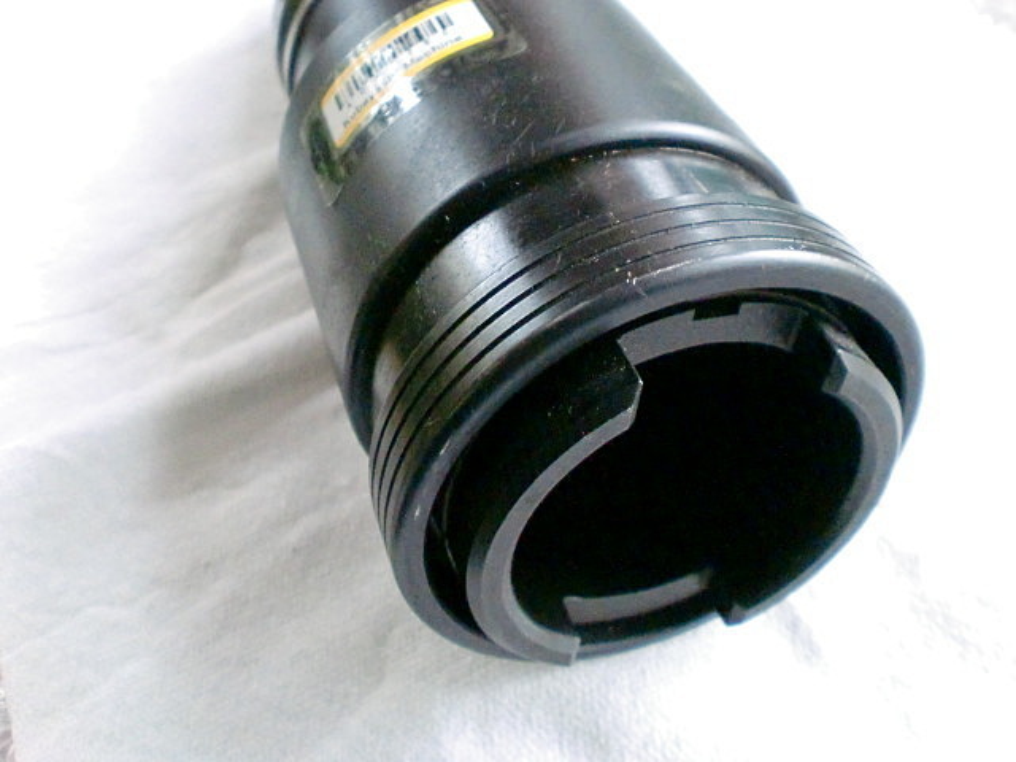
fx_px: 1027
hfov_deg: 52.6
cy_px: 381
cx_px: 508
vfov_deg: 40.7
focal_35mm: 35
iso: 1250
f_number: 3.1
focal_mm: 6.3
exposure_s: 1/60
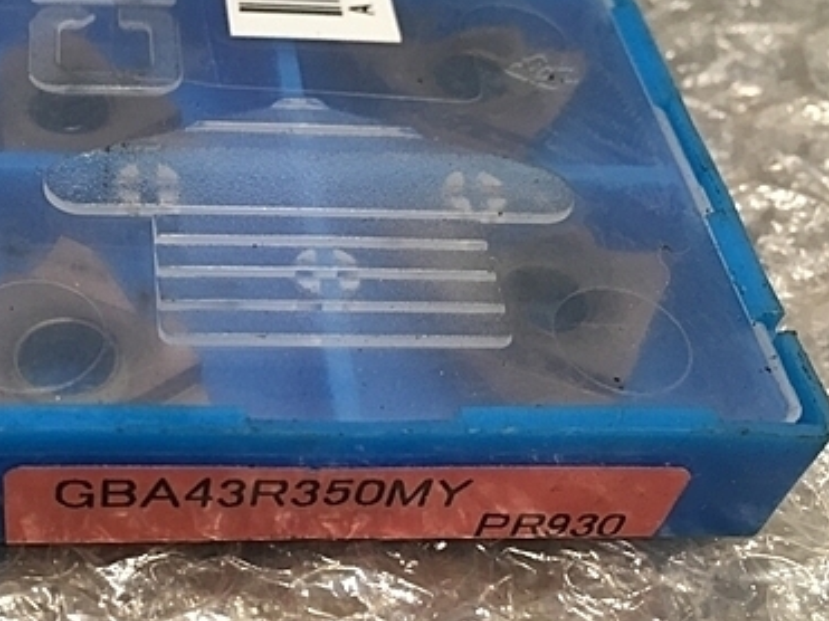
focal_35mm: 50
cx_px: 228
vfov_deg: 29.1
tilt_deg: -46.6
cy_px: 326
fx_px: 1197
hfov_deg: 37.4
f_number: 2.2
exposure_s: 1/30
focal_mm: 4.15
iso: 80
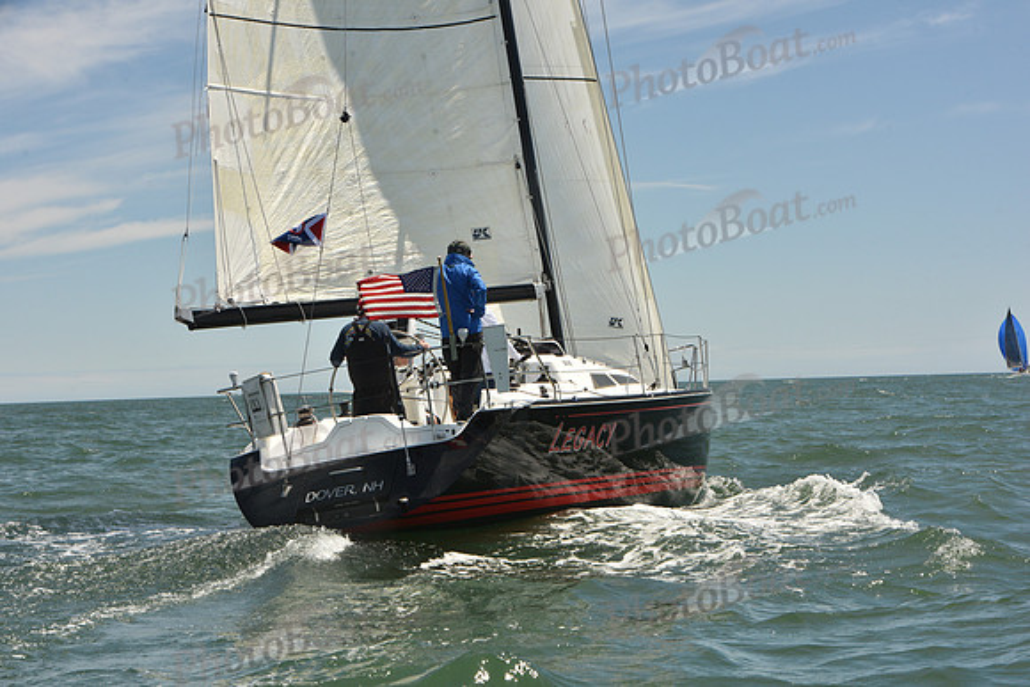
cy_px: 344
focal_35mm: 75
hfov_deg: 27.0
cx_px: 515
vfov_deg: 18.2
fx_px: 2146
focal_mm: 75
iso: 320
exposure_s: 1/800
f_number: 11
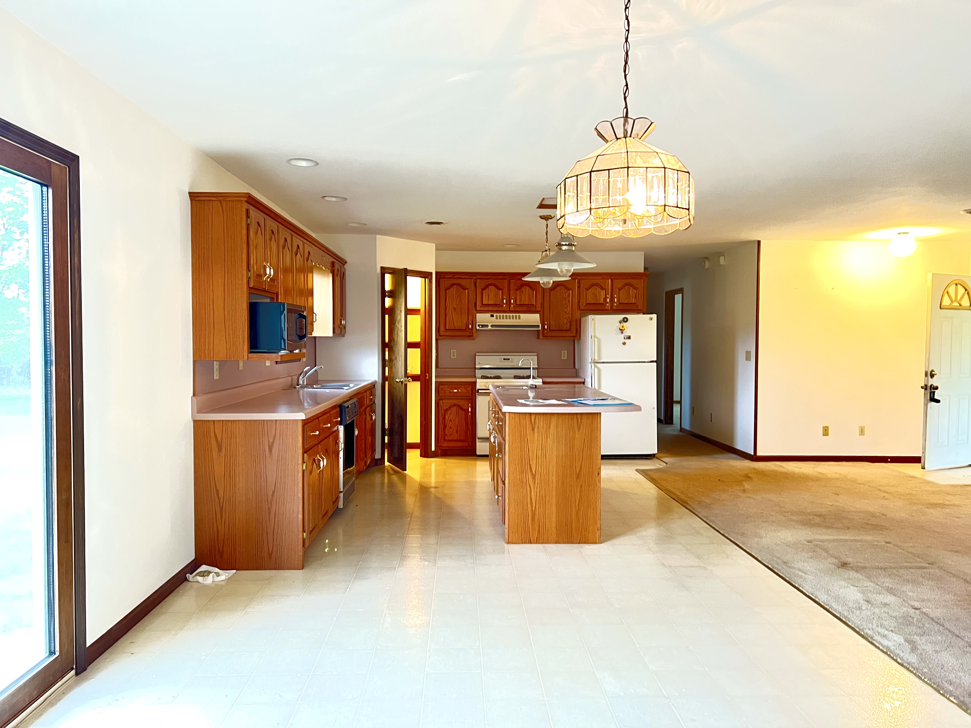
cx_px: 486
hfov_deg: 67.3
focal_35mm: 26
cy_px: 364
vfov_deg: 53.1
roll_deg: -0.2
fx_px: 729
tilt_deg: -3.2
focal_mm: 5.7
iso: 640
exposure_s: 1/30
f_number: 1.5
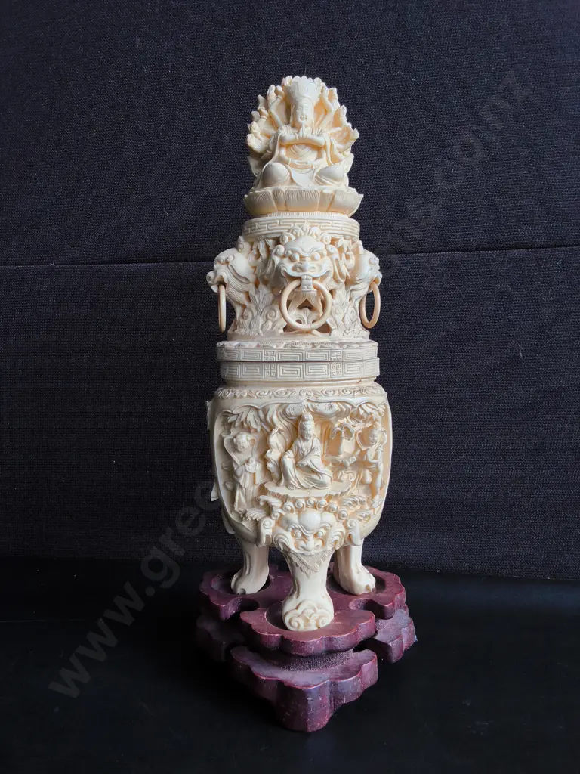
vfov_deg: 65.3
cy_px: 387
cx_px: 290
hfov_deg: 51.4
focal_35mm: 27
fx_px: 603
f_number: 2
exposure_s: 1/112
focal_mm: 2.87
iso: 32
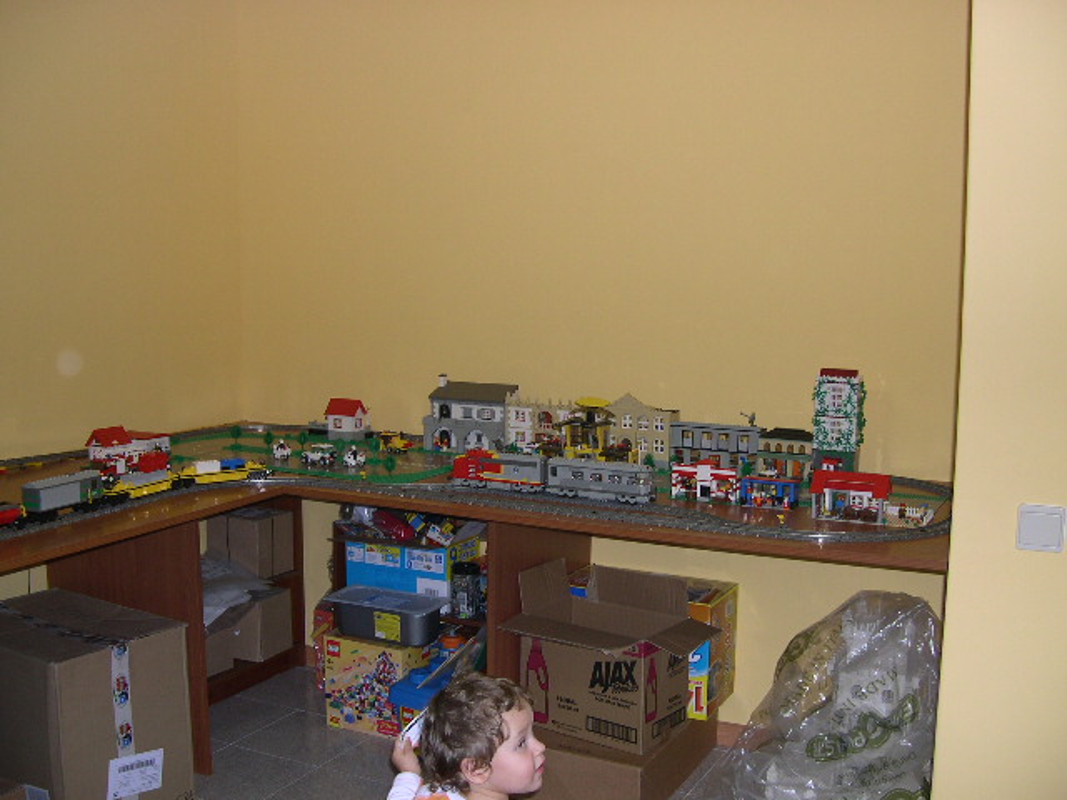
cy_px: 400
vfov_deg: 37.7
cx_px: 534
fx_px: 1171
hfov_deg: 49.0
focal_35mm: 38
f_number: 2.8
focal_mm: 8
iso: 100
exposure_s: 1/60
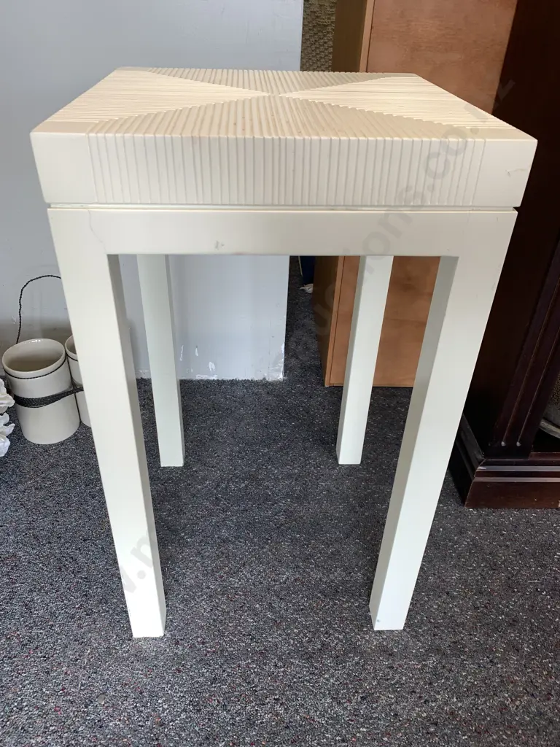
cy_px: 374
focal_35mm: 26
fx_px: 561
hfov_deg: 53.1
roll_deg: -2.8
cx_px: 280
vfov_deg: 67.3
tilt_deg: -34.5
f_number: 1.8
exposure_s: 1/100
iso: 50
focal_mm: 4.25
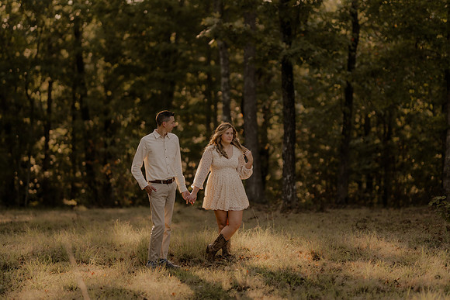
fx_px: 1178
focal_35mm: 94
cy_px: 147
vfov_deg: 14.5
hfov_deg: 21.6
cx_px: 222
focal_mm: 85
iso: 200
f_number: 1.4
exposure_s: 1/800
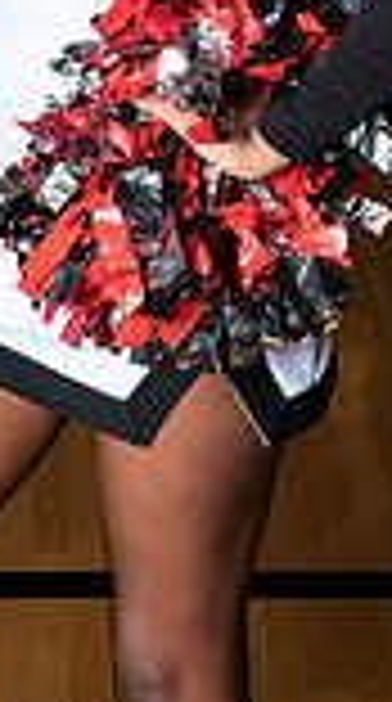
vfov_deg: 10.5
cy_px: -306
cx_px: 117
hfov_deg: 6.0
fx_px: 3720
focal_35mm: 200
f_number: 14
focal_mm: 66
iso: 320
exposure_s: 1/200
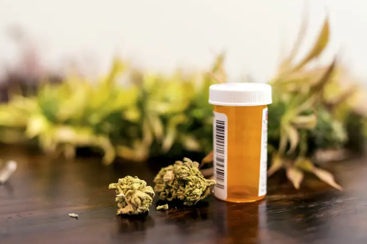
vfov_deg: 26.5
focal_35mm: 51
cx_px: 184
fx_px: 520
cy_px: 121
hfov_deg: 38.9
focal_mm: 50
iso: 2000
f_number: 2.5
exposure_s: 1/200
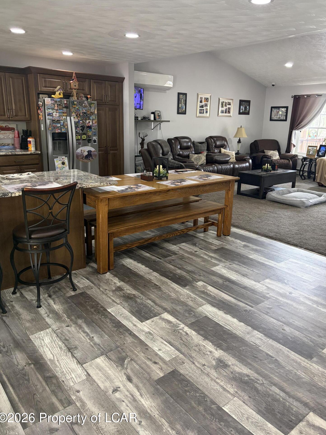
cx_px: 166
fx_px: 339
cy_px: 213
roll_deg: -1.5
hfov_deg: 51.3
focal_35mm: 27
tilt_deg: -14.2
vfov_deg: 65.3
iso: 320
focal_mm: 5.96
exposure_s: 1/60
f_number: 1.6
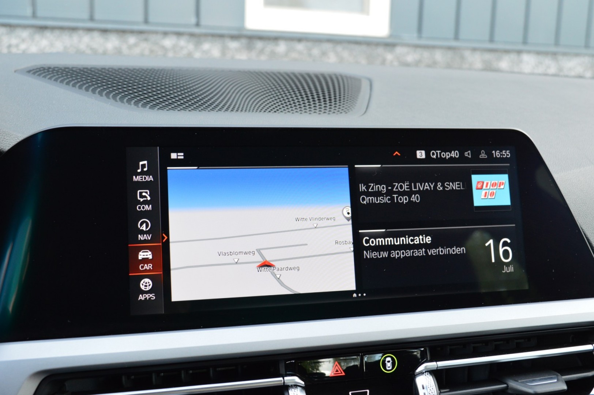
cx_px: 297
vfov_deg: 33.0
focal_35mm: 40
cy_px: 198
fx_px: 668
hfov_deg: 48.0
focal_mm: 27
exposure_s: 1/60
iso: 800
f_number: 7.1
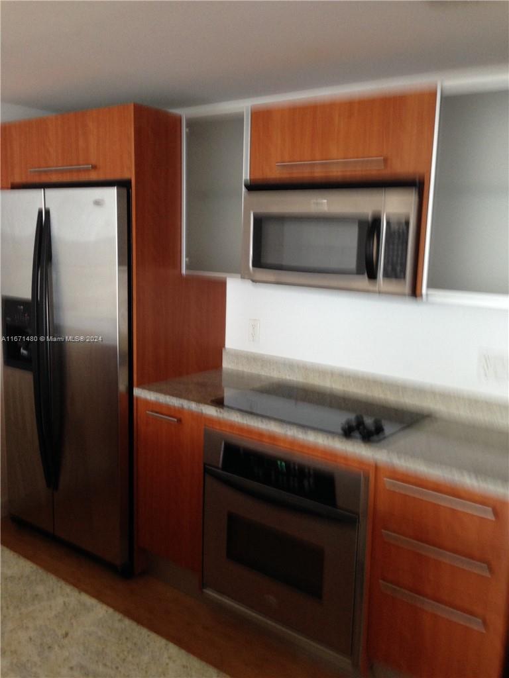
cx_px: 254
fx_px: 647
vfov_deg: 55.4
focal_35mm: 33
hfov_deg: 42.9
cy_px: 339
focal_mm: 4.12
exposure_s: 1/20
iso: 100
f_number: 2.4
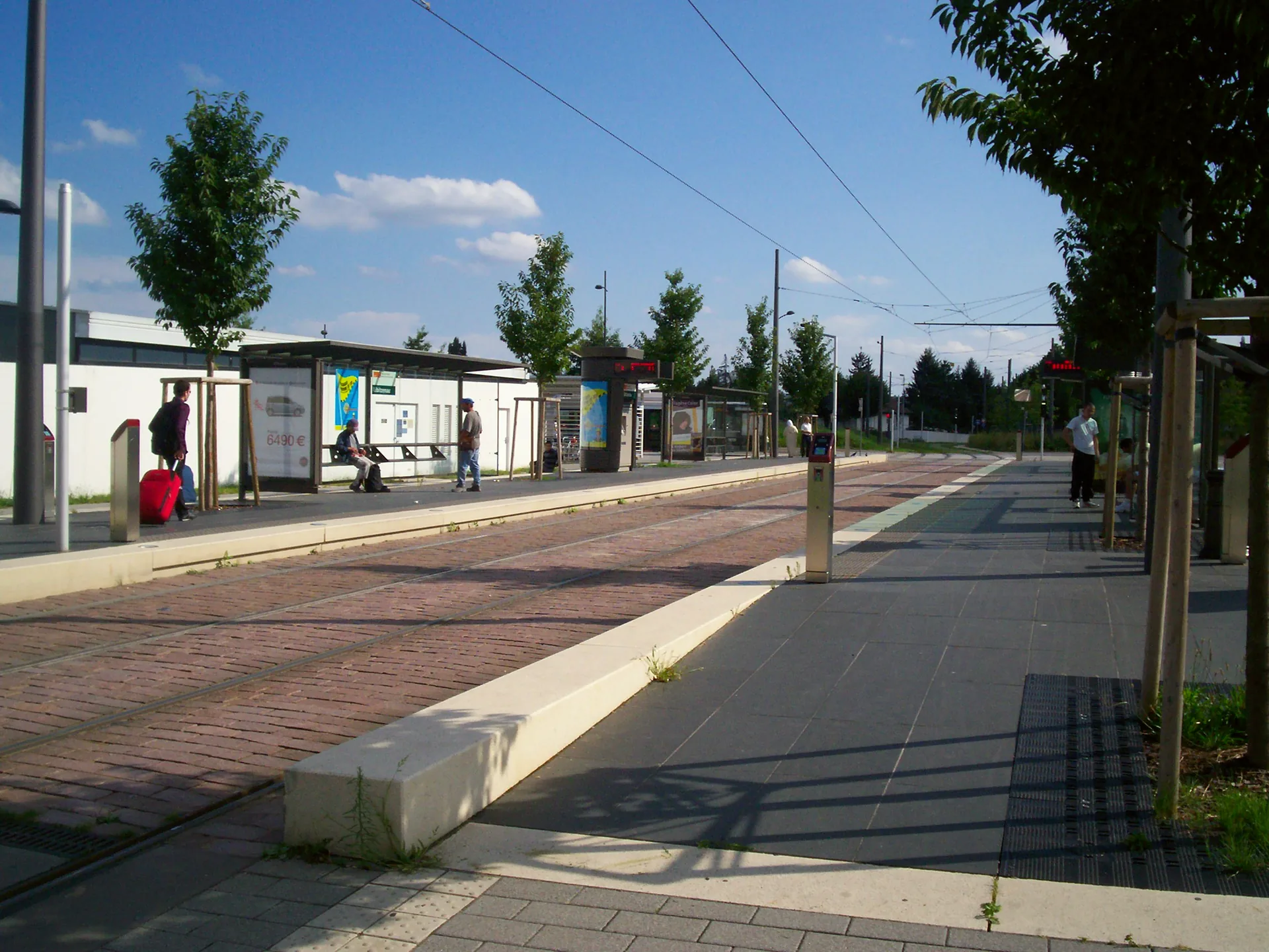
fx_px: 1320
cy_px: 476
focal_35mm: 36
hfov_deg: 51.4
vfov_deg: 39.7
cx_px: 634
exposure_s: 1/1130
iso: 100
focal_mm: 5.9
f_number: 4.5
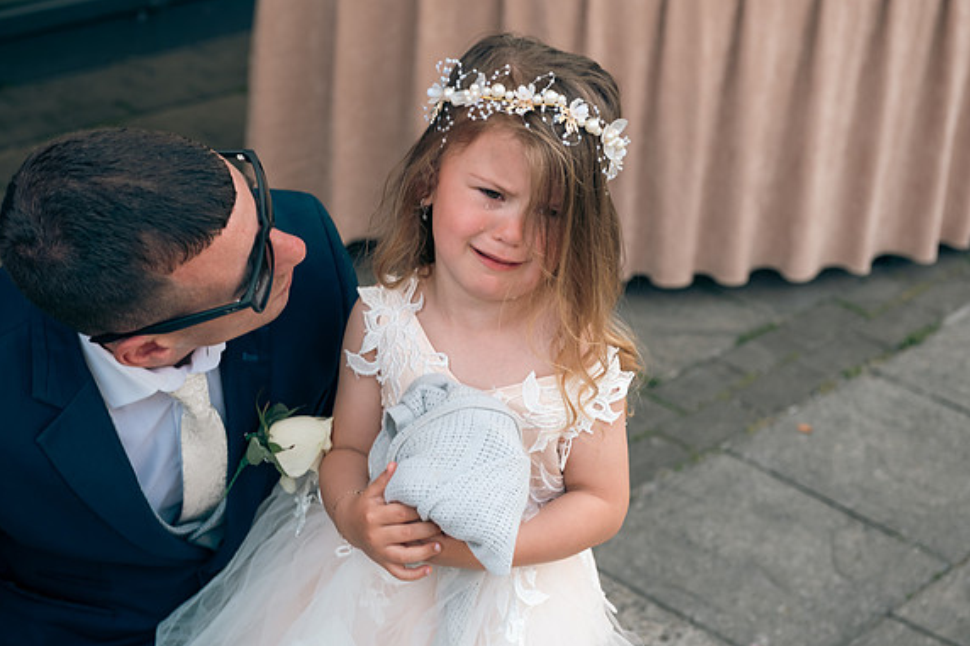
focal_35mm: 71
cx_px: 485
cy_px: 325
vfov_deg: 19.2
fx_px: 1912
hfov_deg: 28.5
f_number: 5.6
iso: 100
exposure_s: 1/160
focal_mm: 70
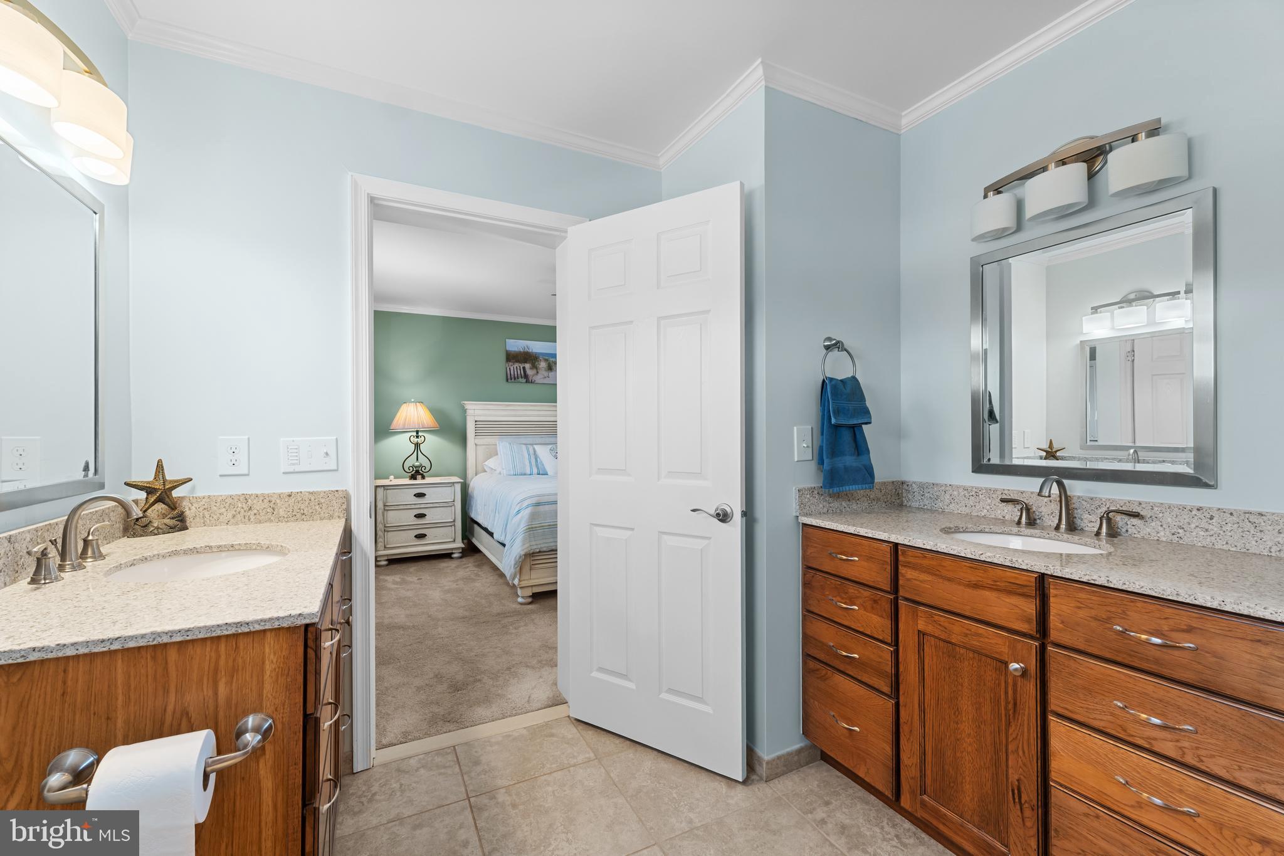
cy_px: 428
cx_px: 642
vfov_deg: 77.3
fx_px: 535
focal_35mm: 15
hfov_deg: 100.4
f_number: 7.1
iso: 200
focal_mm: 10
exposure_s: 1/2
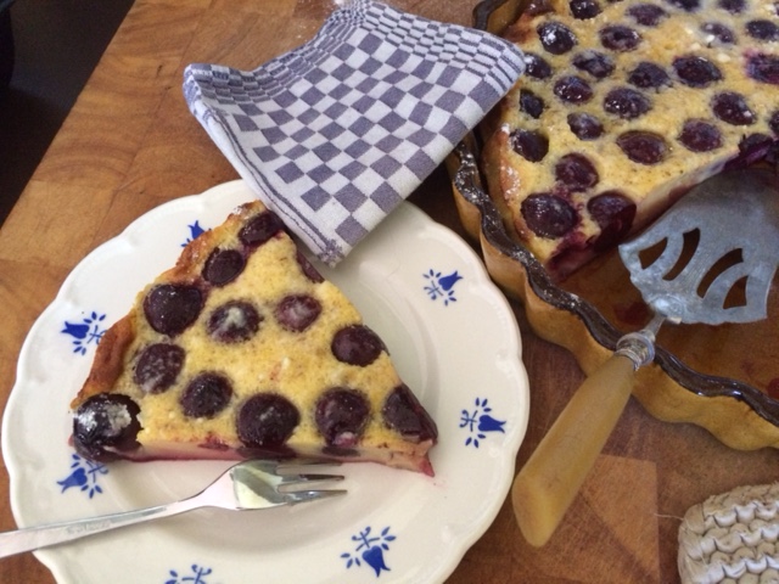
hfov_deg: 61.7
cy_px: 292
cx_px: 390
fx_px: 653
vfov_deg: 48.2
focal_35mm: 29
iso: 320
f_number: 2.2
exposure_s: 1/30
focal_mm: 4.15
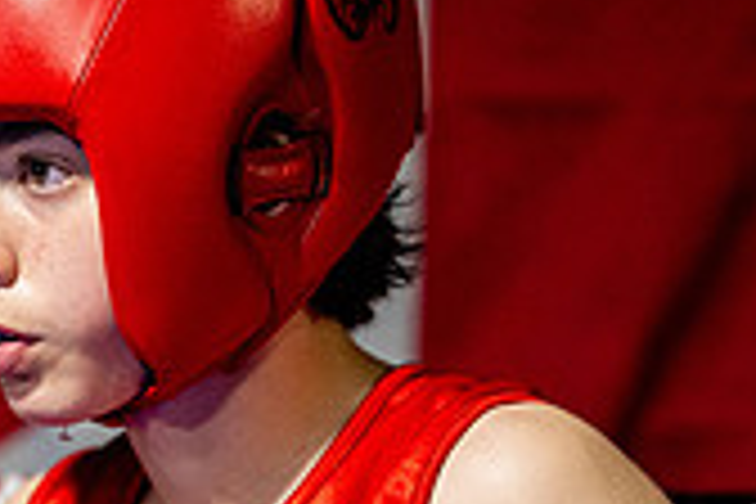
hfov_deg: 4.0
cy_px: 691
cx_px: 220
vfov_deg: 2.7
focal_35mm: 518
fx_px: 10877
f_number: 2
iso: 3200
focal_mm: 150
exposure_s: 1/800
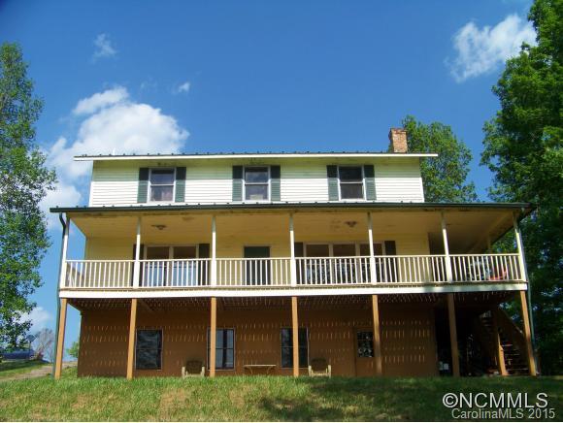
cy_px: 212
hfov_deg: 51.3
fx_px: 586
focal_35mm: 36
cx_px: 282
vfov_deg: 39.7
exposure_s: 1/640
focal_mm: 5.85
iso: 67
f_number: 4
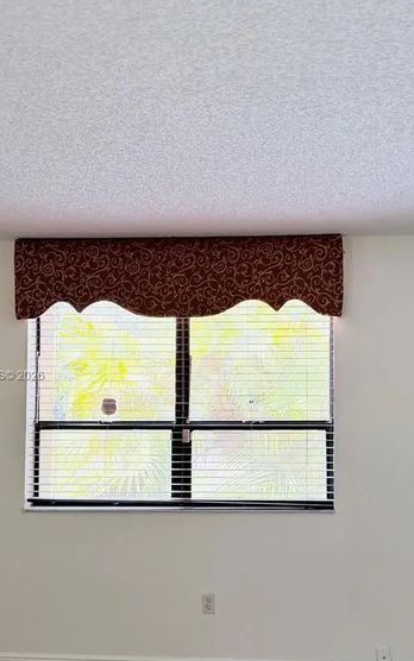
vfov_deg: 50.2
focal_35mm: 39
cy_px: 376
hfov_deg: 32.6
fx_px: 703
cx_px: 268
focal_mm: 6.76
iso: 200
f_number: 1.78
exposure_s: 1/111
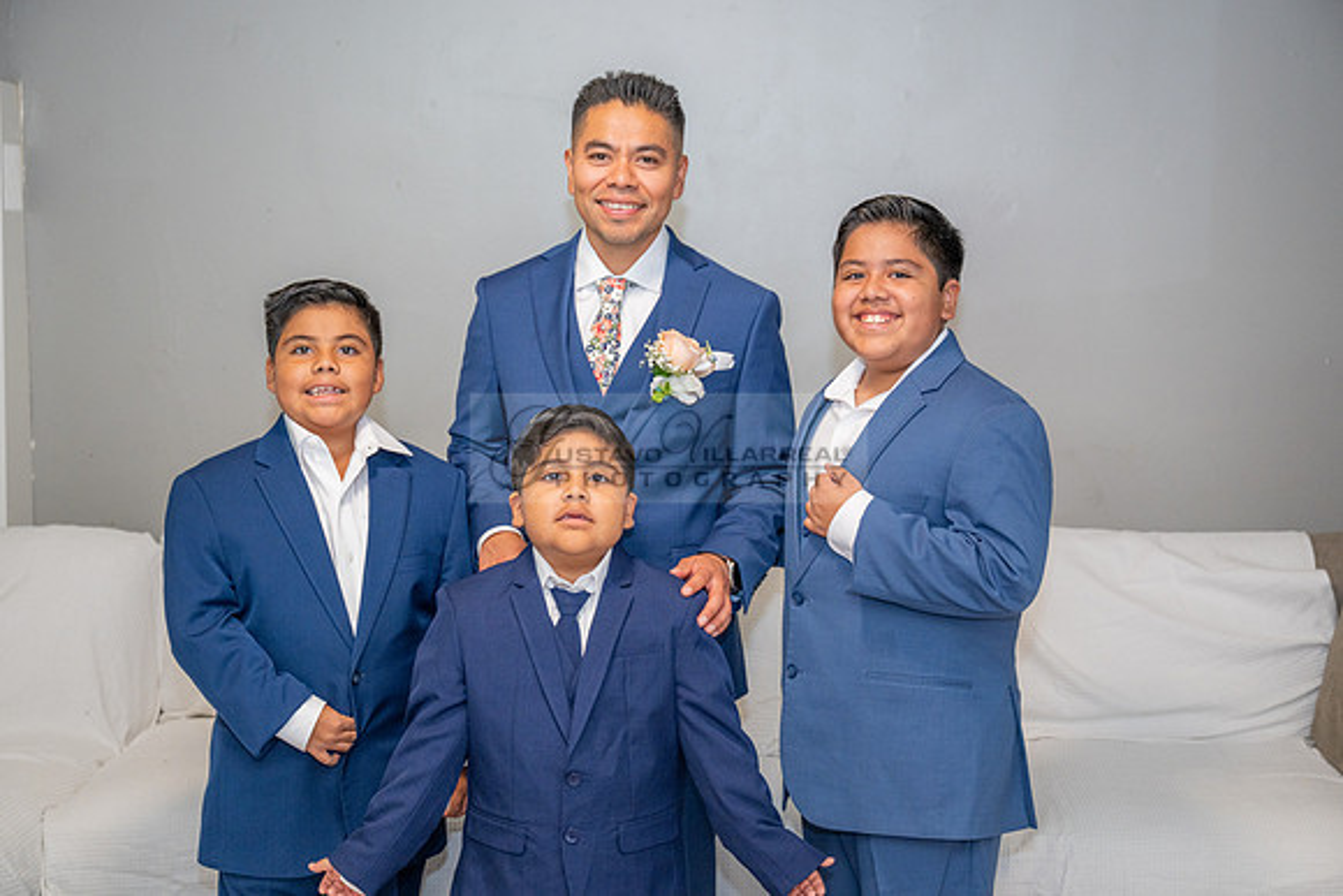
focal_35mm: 54
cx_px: 672
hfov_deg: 36.9
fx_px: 2015
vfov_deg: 25.1
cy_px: 448
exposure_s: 1/125
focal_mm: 54
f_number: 4
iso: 640
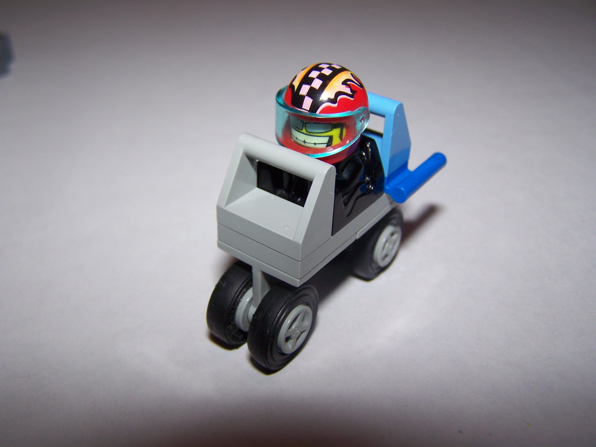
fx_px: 654
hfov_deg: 49.0
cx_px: 298
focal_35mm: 38
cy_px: 224
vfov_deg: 37.7
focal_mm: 6.3
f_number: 2.8
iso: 80
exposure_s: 1/60
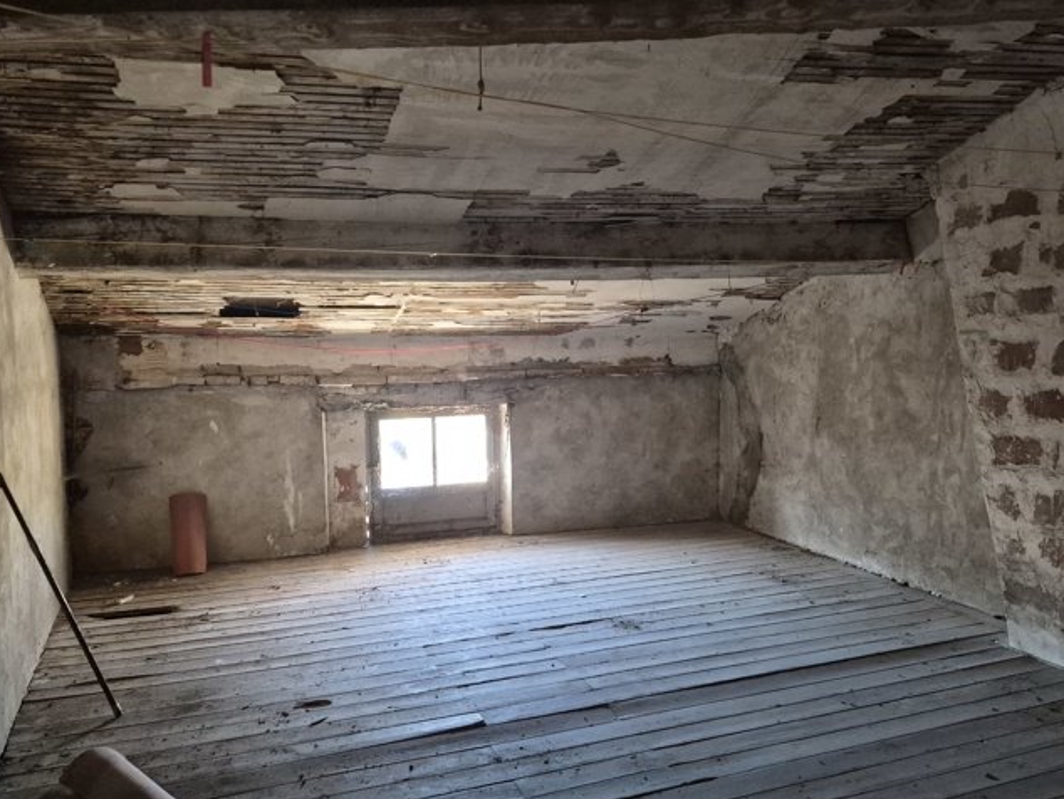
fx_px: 892
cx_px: 624
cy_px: 396
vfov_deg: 48.3
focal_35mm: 29
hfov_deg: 61.2
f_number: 1.8
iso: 1600
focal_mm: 5.4
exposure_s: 1/100
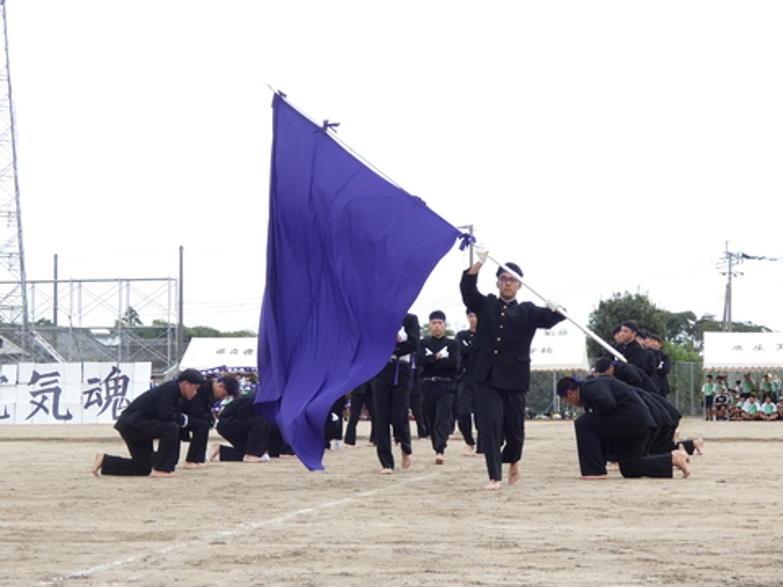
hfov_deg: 27.0
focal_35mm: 72
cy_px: 294
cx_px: 392
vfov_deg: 20.4
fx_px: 1629
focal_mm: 12.9
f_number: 4.3
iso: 80
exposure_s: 1/160
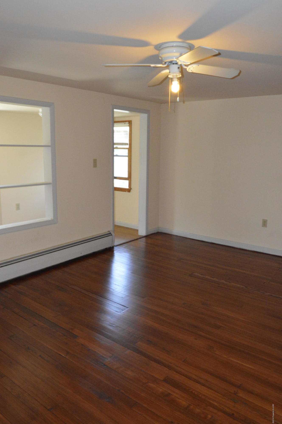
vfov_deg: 67.4
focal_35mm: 27
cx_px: 141
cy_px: 212
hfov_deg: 47.8
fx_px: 318
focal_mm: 18
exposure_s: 1/80
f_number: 10
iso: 3200
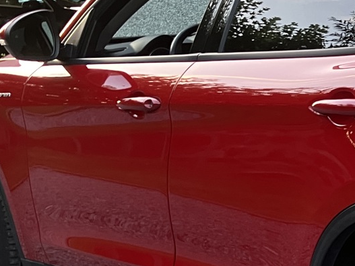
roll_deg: +2.6
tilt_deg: -12.9
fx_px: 1046
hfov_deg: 17.5
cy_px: 236
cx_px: 521
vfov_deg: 14.4
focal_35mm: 102
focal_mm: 3.99
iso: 125
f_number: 1.8
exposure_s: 1/60
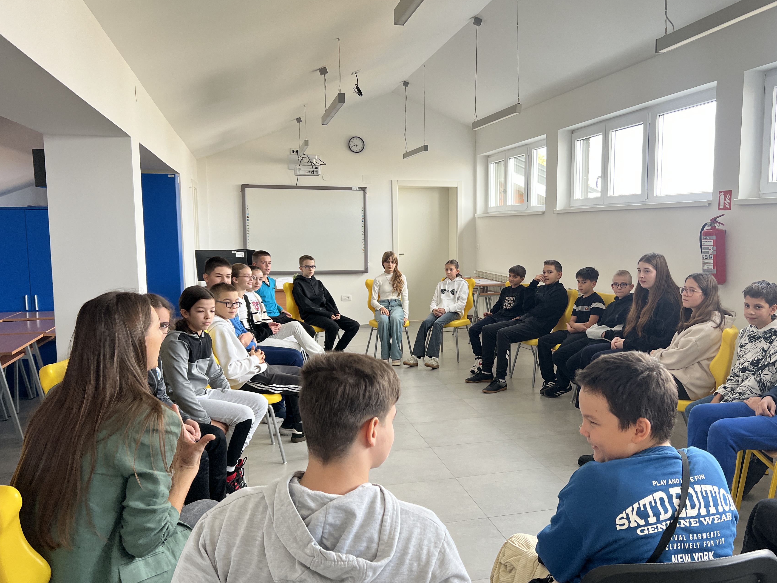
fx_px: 696
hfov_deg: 58.1
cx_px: 448
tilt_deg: -5.7
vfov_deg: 45.4
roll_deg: +0.7
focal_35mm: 31
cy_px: 290
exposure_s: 1/121
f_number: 1.5
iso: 100
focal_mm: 5.7
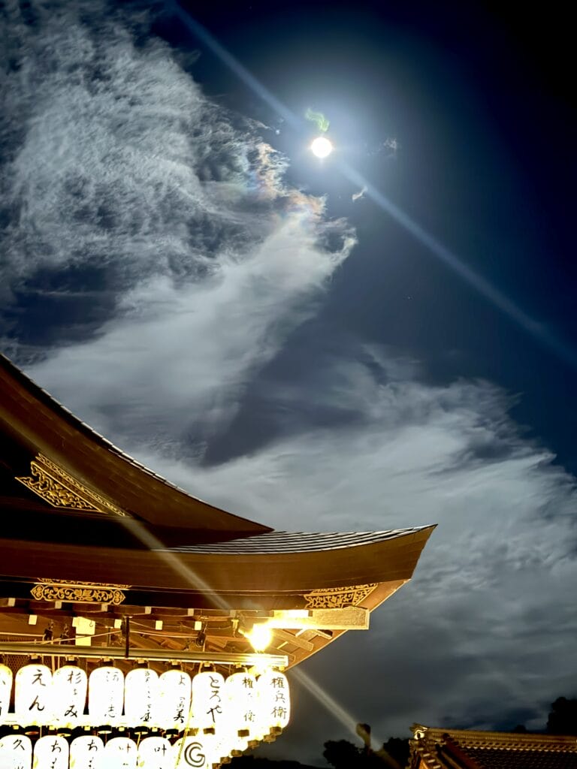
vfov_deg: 39.7
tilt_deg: +27.9
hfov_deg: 30.3
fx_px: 1067
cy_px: 384
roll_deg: +3.7
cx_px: 288
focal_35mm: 48
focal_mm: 6.76
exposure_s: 1/5
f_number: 1.78
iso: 640
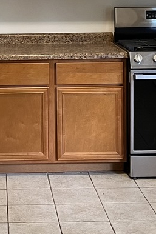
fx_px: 657
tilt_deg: -4.0
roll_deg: +0.7
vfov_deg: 19.8
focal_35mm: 101
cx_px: 18
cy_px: 21
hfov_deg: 13.4
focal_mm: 5.1
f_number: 1.6
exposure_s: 1/60
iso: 250
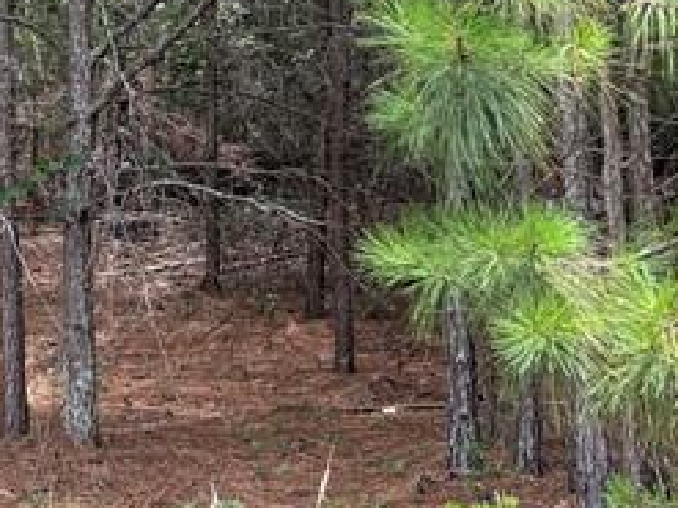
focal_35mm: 108
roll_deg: +0.2
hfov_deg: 15.0
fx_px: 2114
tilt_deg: +9.3
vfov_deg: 13.5
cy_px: 3
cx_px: -667
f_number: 1.6
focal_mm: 5.96
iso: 50
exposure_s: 1/447
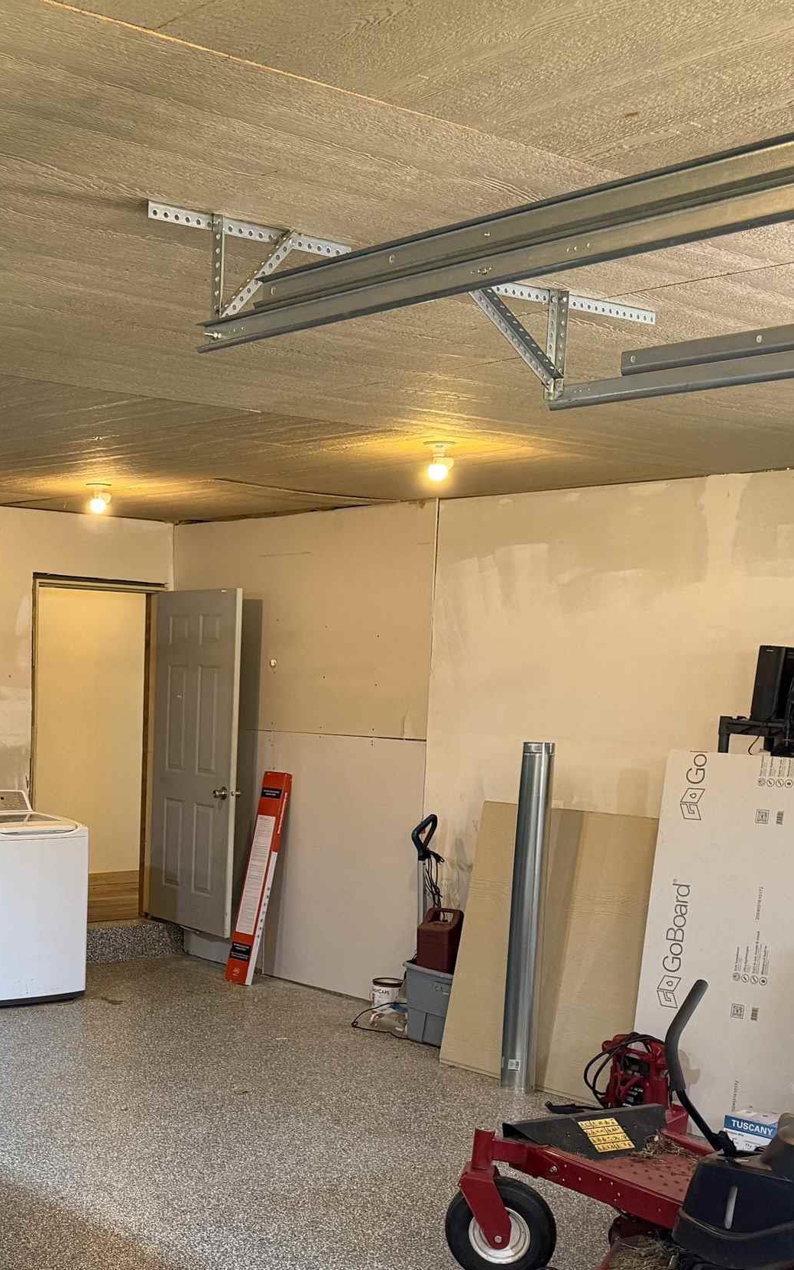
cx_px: 124
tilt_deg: -6.4
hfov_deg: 26.7
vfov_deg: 42.0
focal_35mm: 47
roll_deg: -1.1
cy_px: 869
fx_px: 1628
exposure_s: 1/60
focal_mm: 6.76
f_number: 1.78
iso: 320
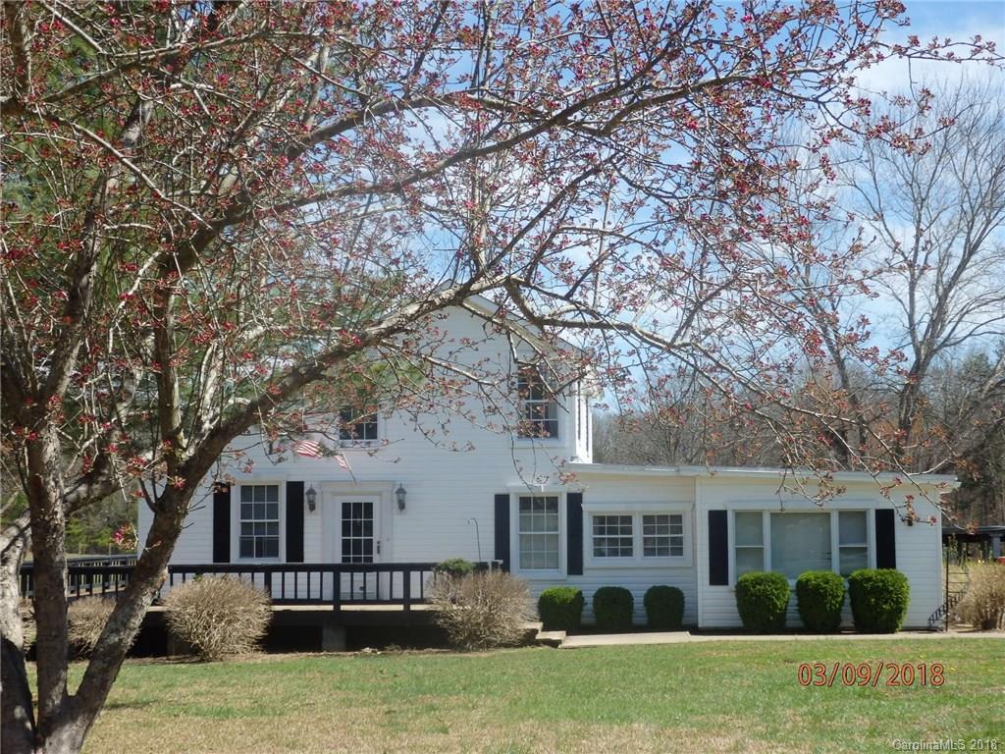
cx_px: 502
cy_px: 377
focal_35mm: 54
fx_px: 1568
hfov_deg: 35.5
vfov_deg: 27.0
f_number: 4.1
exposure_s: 1/500
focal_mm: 9.8
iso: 100
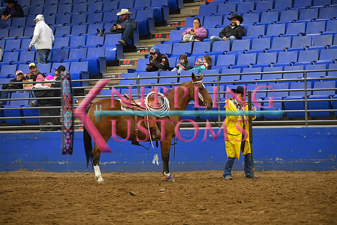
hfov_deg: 15.8
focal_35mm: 130
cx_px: 168
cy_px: 112
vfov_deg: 10.6
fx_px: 1217
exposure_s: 1/400
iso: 3200
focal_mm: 130
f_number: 2.8
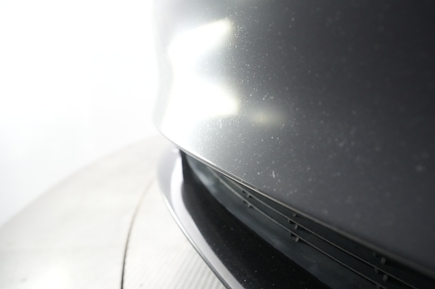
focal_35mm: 28
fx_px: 338
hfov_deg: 65.5
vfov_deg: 46.4
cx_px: 218
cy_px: 144
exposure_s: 1/100
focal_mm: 28
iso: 8000
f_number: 4.5
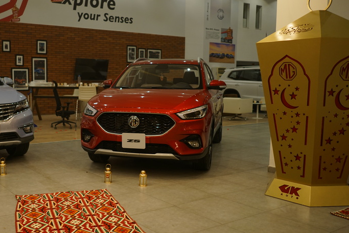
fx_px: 398
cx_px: 106
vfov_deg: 32.7
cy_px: 121
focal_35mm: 41
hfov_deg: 46.4
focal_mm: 28
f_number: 2
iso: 500
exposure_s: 1/160
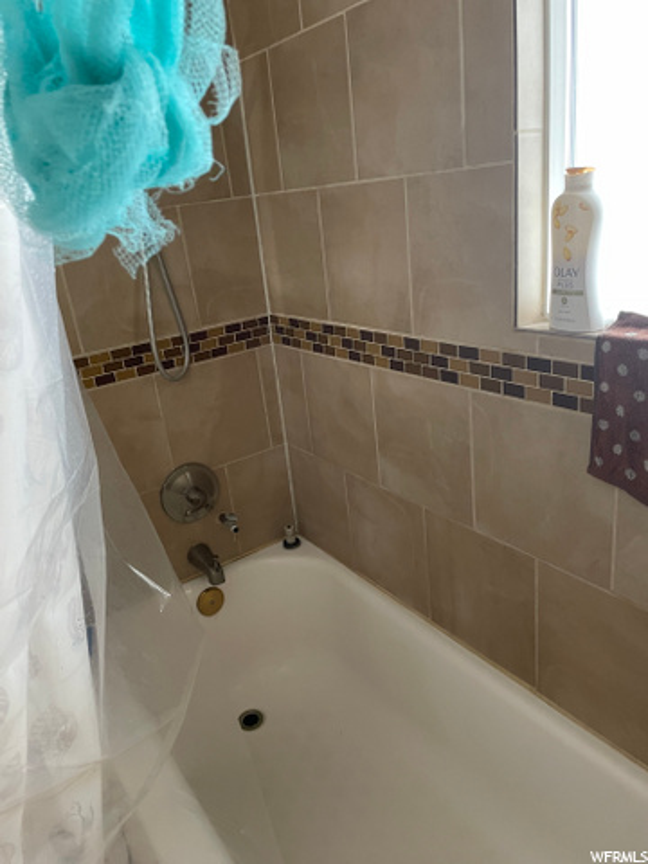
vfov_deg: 67.3
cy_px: 432
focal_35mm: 26
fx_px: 649
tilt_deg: -19.0
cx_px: 324
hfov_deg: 53.1
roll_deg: +7.0
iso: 200
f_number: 1.6
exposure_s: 1/60
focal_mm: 4.2
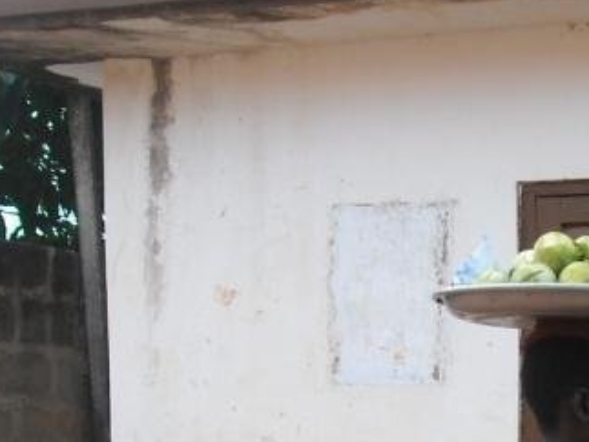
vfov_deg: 13.1
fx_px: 1888
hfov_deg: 17.6
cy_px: 486
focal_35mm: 111
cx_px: 472
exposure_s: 1/250
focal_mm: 5.7
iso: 87
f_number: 2.8
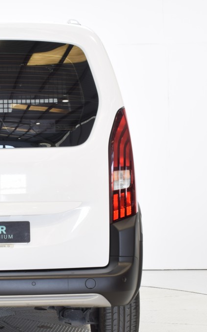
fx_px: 885
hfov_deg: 13.0
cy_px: 193
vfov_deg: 21.2
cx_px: -32
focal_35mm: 98
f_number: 14
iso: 100
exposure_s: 1/2
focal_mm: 29
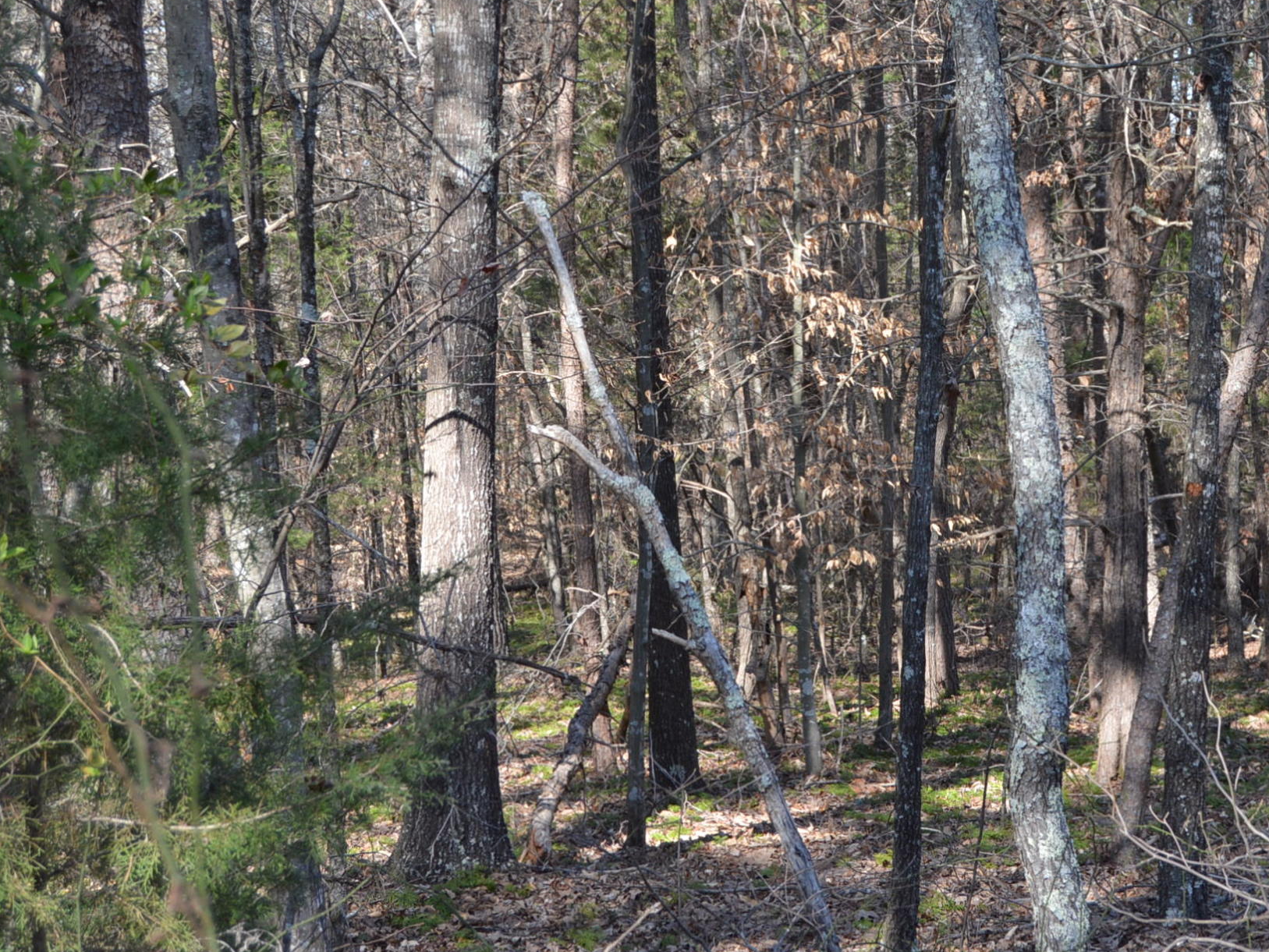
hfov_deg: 22.8
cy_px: 366
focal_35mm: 85
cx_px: 945
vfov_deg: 17.4
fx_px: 3117
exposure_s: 1/125
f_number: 5.6
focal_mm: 32
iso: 160
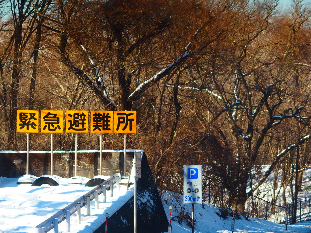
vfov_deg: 11.4
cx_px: 156
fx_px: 1168
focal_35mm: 130
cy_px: 116
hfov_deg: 15.2
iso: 100
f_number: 3.5
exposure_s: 1/400
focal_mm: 23.5
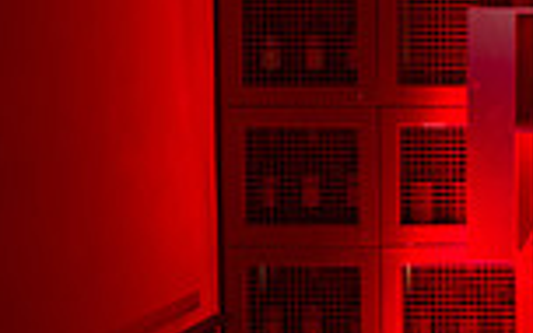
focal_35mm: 96
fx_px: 1394
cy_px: 81
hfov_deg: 19.5
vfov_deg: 13.6
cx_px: 743
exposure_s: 1/200
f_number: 3.2
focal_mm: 24
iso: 1000
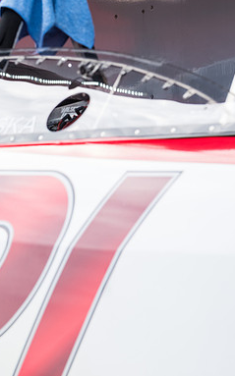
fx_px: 1631
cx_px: 58
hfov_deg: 8.2
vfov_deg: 13.2
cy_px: 188
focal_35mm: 159
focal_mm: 68.7
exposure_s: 1/200
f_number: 9
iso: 400
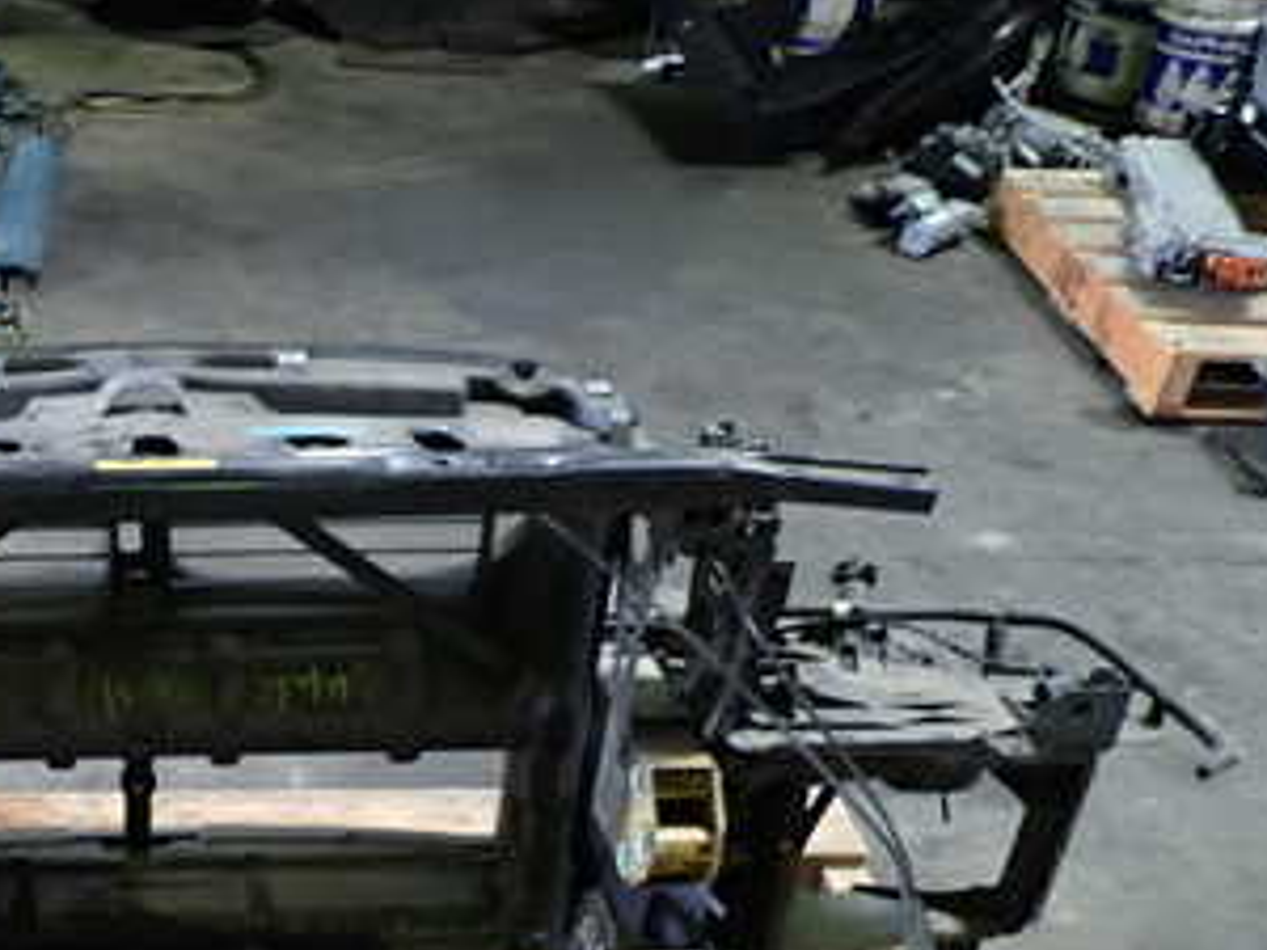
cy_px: 904
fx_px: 1830
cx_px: 127
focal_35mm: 50
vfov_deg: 27.7
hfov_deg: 35.9
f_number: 2
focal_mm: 4.5
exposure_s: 1/30
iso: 250
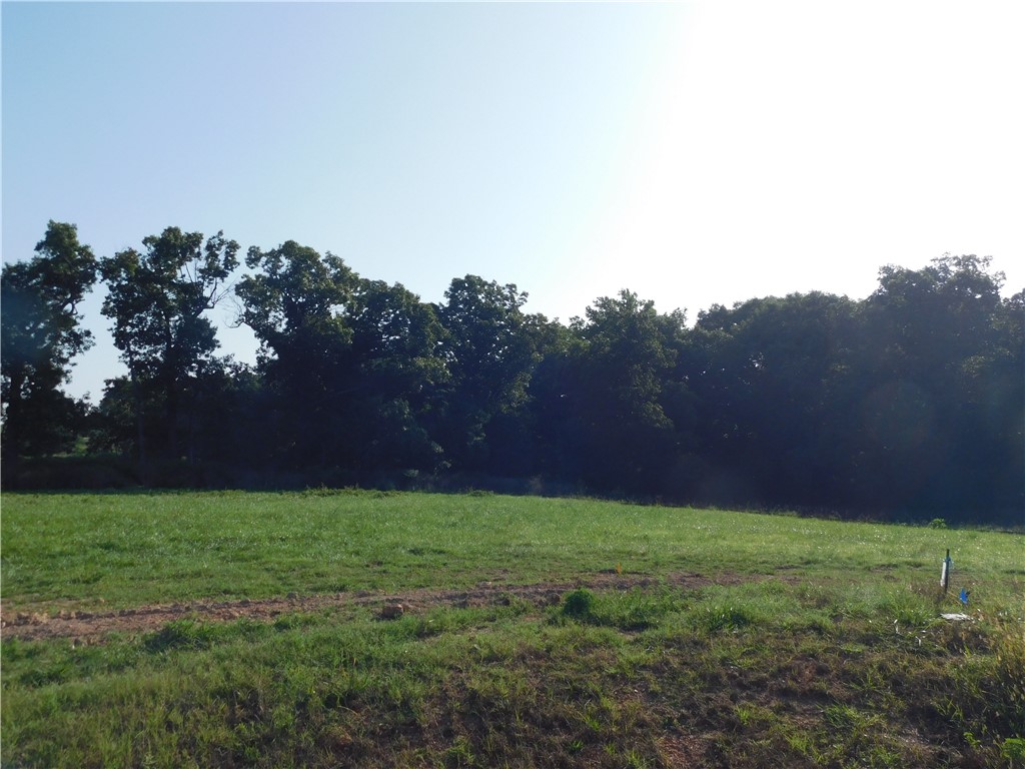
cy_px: 384
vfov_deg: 46.8
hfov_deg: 60.0
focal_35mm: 30
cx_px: 512
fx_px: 888
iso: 125
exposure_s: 1/400
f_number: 6.4
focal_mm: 5.3
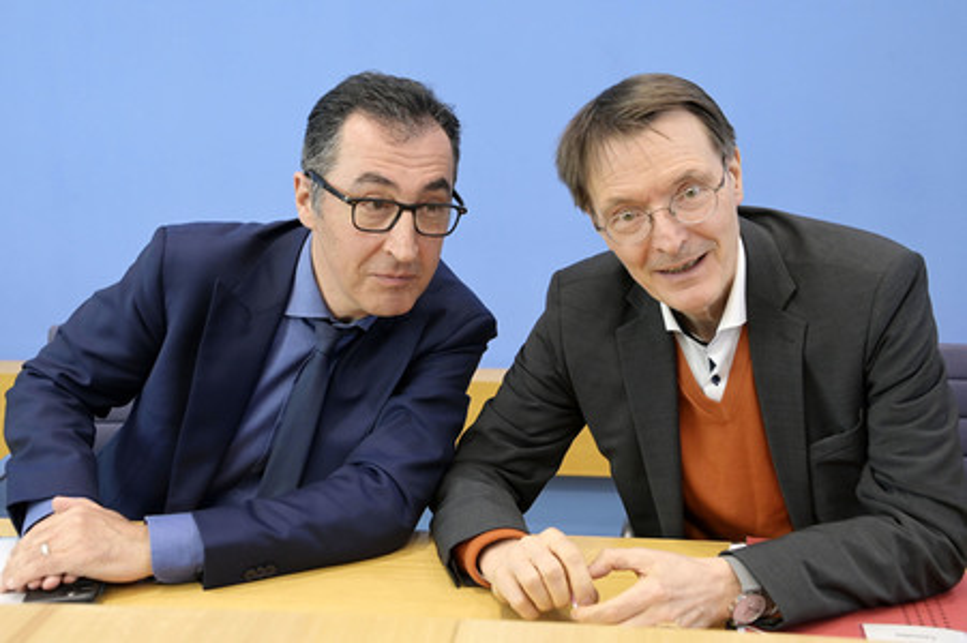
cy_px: 322
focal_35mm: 44
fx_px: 1181
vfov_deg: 30.5
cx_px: 484
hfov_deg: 44.5
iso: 3200
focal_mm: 44
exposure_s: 1/640
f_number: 5
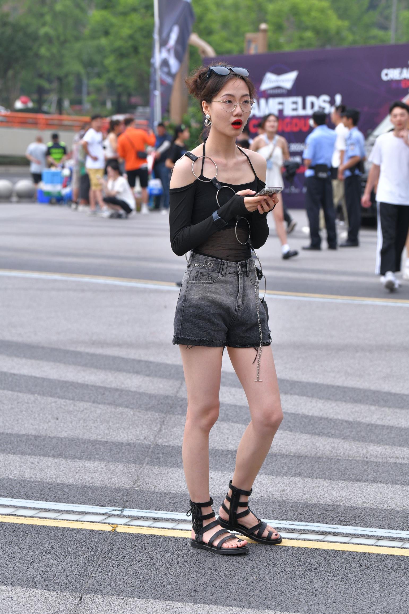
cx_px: 204
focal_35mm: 100
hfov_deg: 13.7
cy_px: 307
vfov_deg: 20.4
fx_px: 1704
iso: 500
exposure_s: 1/640
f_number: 5
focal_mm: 100
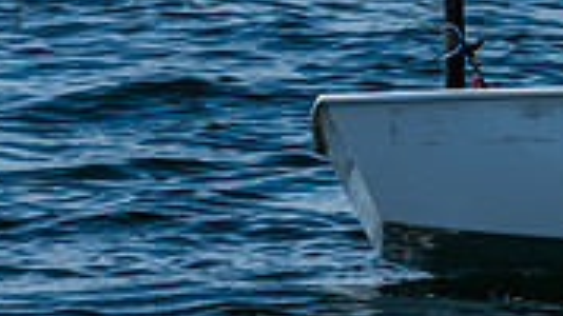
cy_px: -244
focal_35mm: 836
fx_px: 12476
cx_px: 820
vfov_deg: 1.5
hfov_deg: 2.6
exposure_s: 1/500
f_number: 8
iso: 100
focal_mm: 210
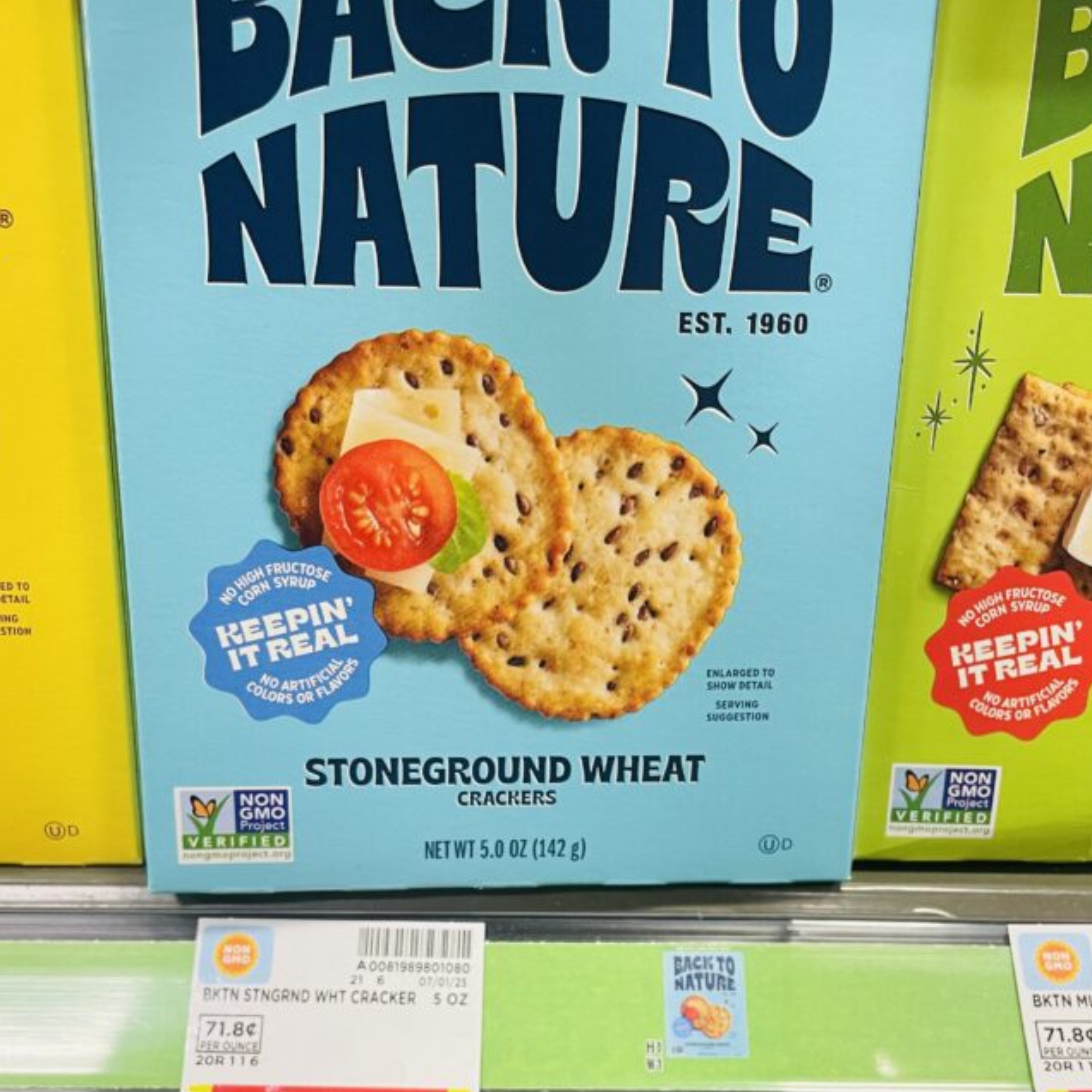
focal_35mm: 37
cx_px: 536
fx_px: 1321
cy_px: 656
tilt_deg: -18.9
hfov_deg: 44.9
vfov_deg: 44.7
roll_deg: -0.4
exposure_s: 1/60
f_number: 1.6
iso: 125
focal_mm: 4.2
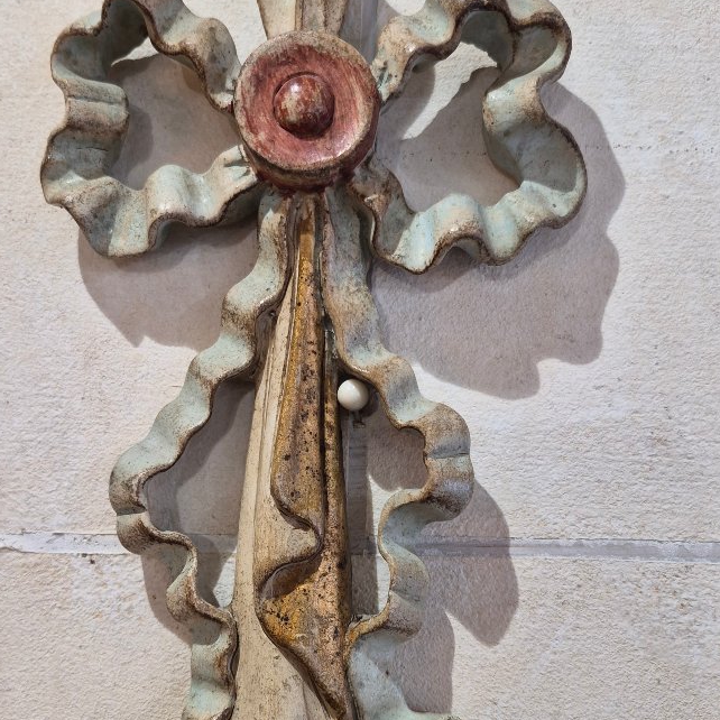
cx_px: 338
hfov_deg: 43.8
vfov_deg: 43.4
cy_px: 464
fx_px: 894
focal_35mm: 38
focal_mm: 5.4
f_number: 1.8
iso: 160
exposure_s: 1/100
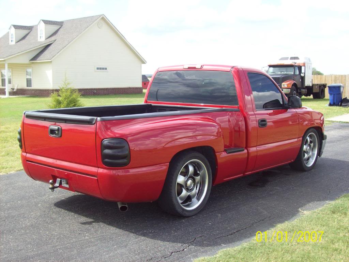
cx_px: 174
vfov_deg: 32.2
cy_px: 131
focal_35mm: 45
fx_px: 453
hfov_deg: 42.1
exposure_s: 1/403
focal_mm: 7.6
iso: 80
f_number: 3
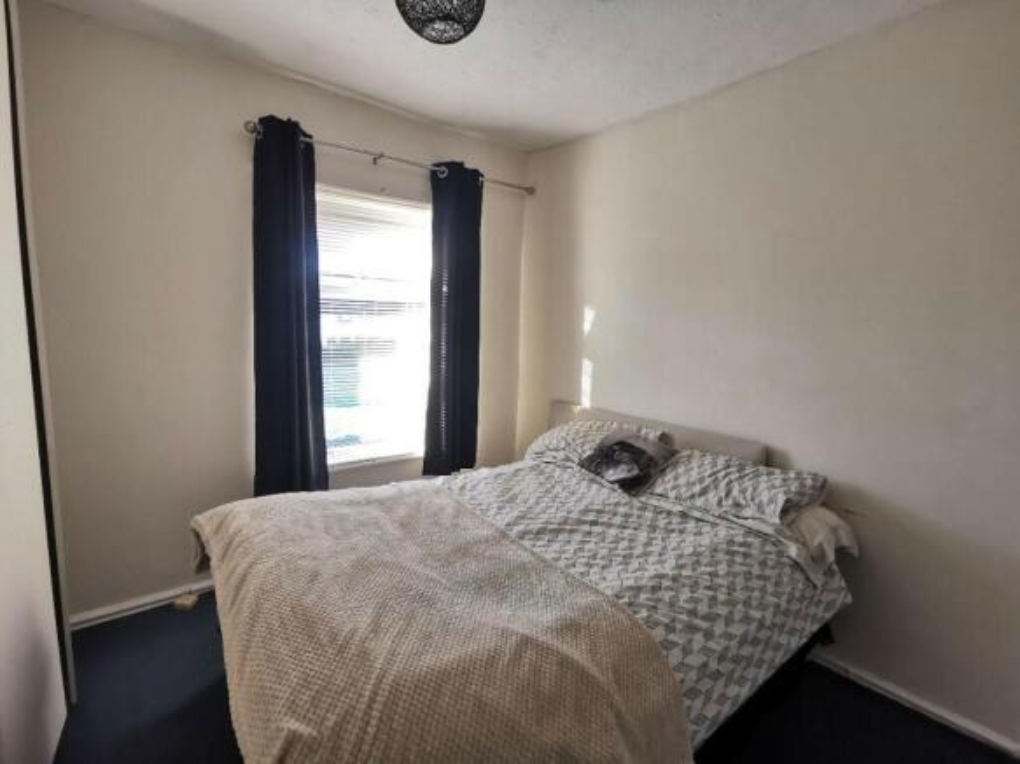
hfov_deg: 91.0
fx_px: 501
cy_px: 382
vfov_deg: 74.7
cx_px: 510
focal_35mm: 17
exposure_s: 1/50
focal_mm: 2.26
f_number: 2.2
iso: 125
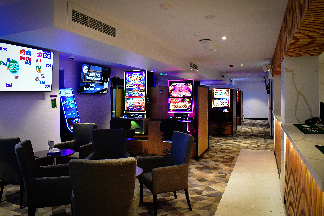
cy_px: 108
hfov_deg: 67.4
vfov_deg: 47.9
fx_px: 243
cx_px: 162
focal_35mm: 27
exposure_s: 1/40
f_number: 7.1
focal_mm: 18
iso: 3200
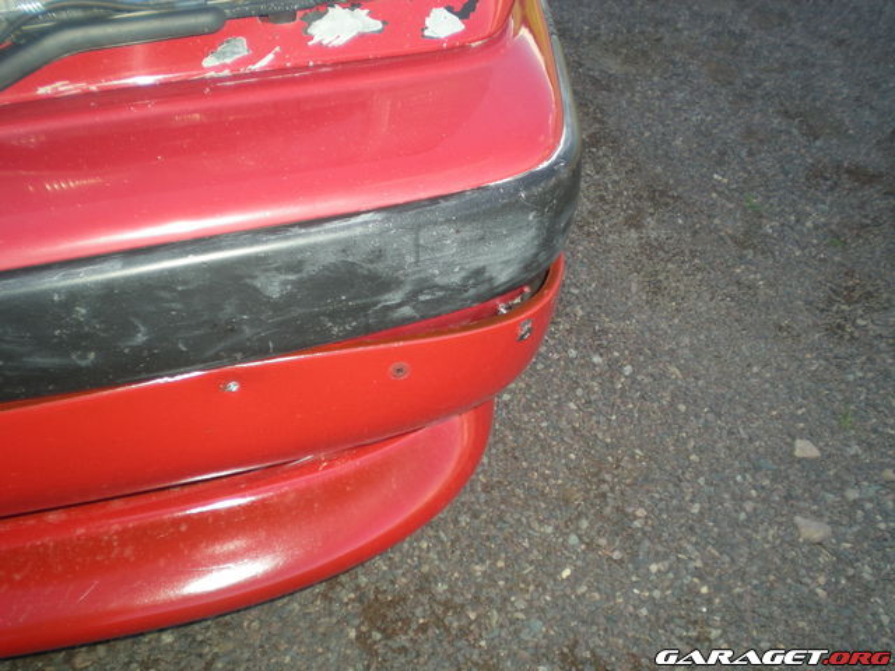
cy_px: 336
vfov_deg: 37.7
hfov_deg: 49.0
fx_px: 982
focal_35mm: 38
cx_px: 448
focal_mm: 6.3
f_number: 3.1
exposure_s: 1/128
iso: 50
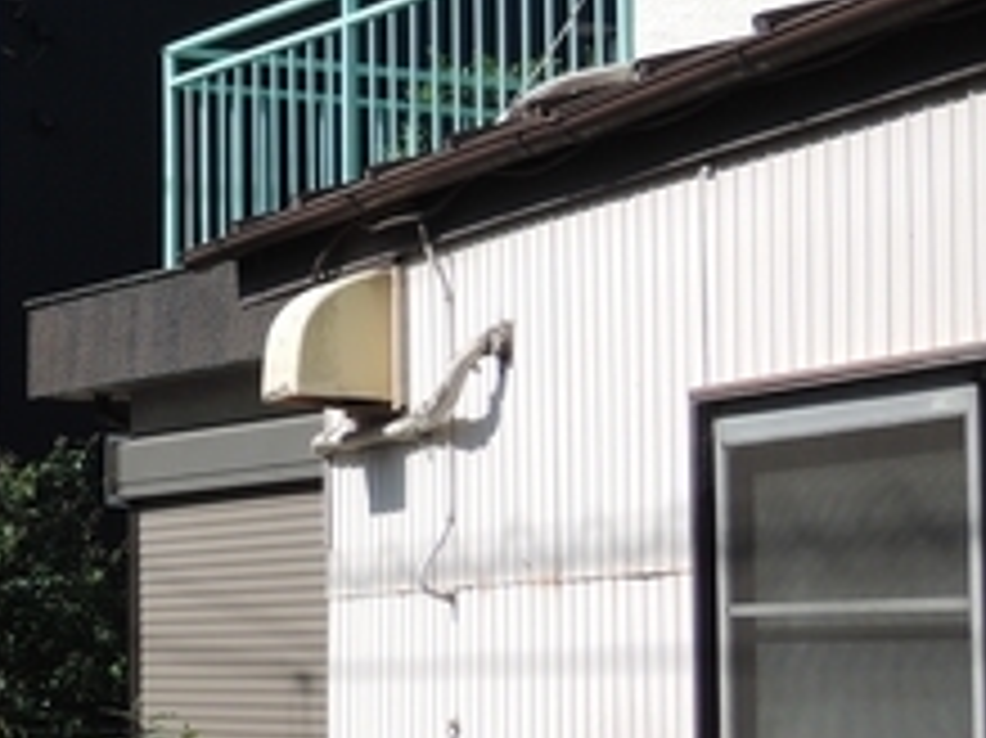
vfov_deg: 13.1
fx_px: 3217
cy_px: 353
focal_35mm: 113
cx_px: -221
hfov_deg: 16.6
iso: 80
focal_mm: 9.6
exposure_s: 1/800
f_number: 3.7
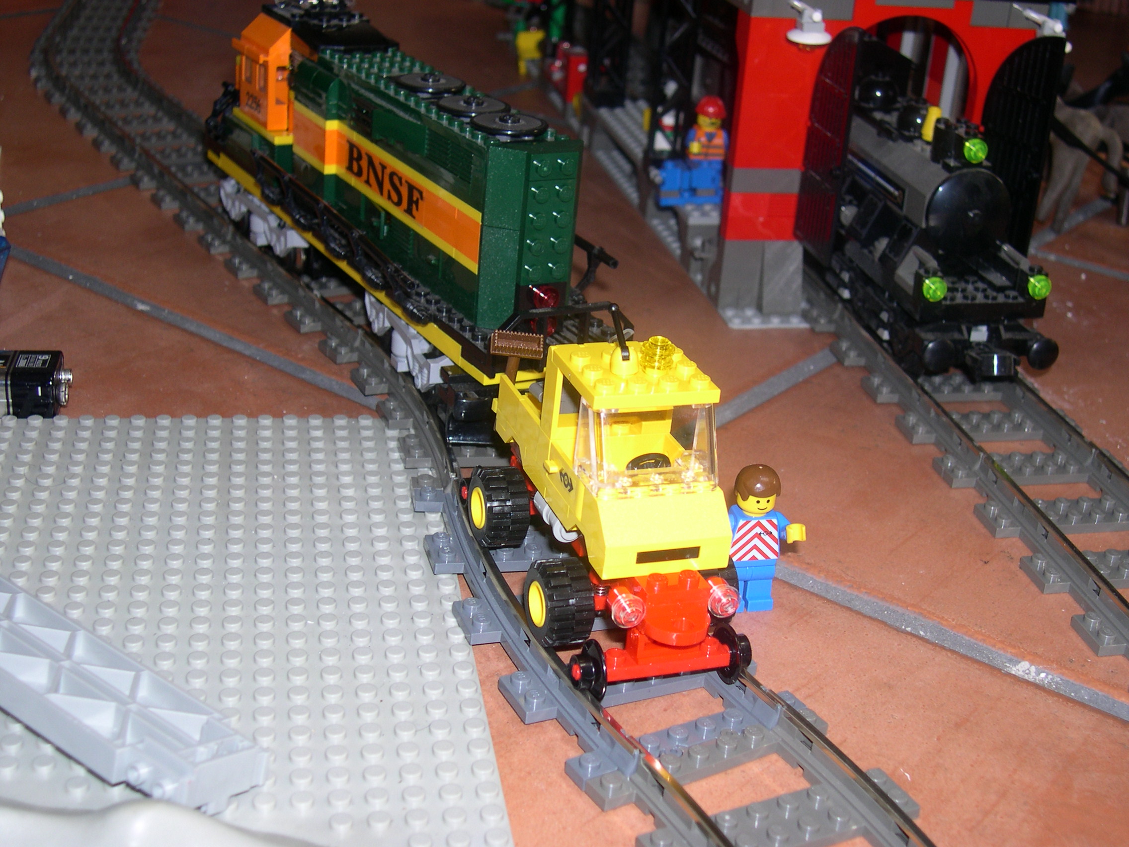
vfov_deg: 30.9
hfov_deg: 40.4
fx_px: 1533
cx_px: 564
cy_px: 424
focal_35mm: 47
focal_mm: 10.1
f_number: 3.1
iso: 100
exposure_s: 1/60
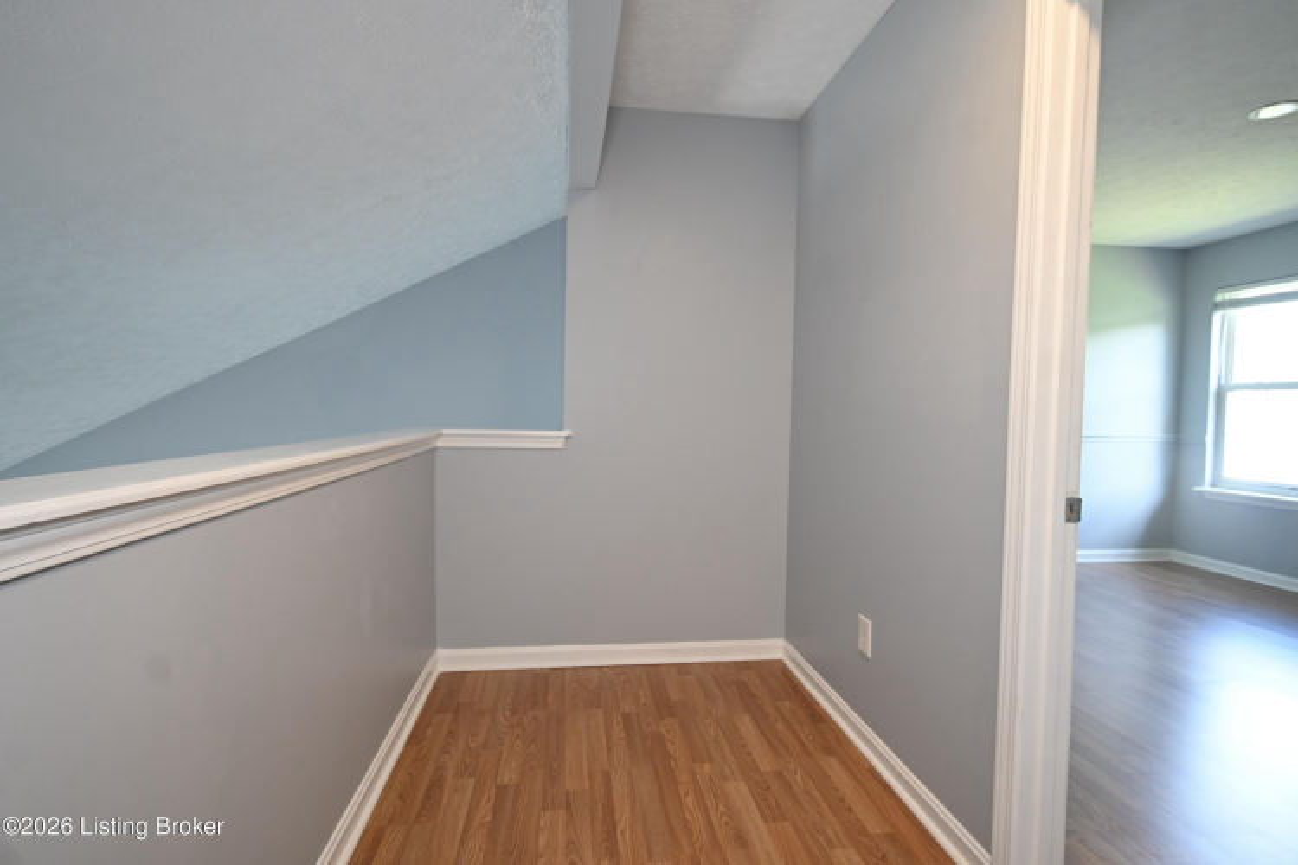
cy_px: 432
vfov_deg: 77.3
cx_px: 649
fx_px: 541
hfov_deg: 100.4
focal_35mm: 15
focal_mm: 10
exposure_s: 1/15
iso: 220
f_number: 5.6
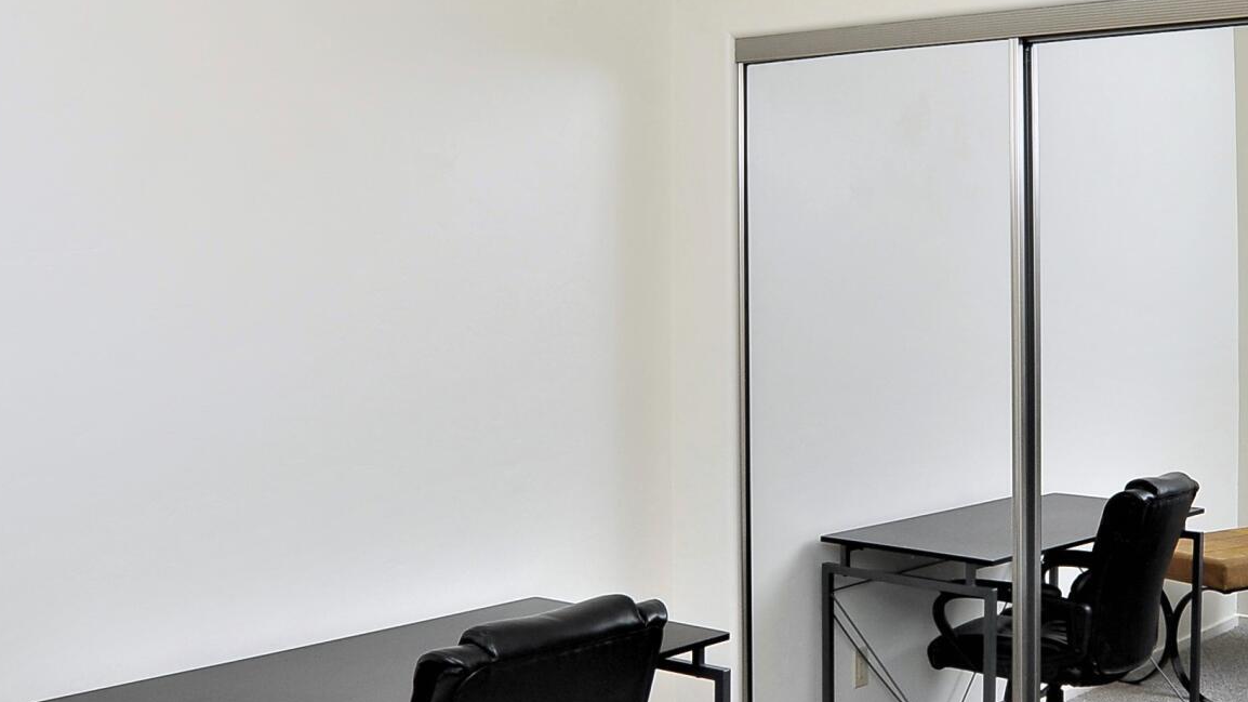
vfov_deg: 24.3
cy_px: 228
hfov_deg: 41.7
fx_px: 1621
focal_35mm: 49
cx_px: 811
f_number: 10
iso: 640
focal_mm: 18
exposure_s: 1/50
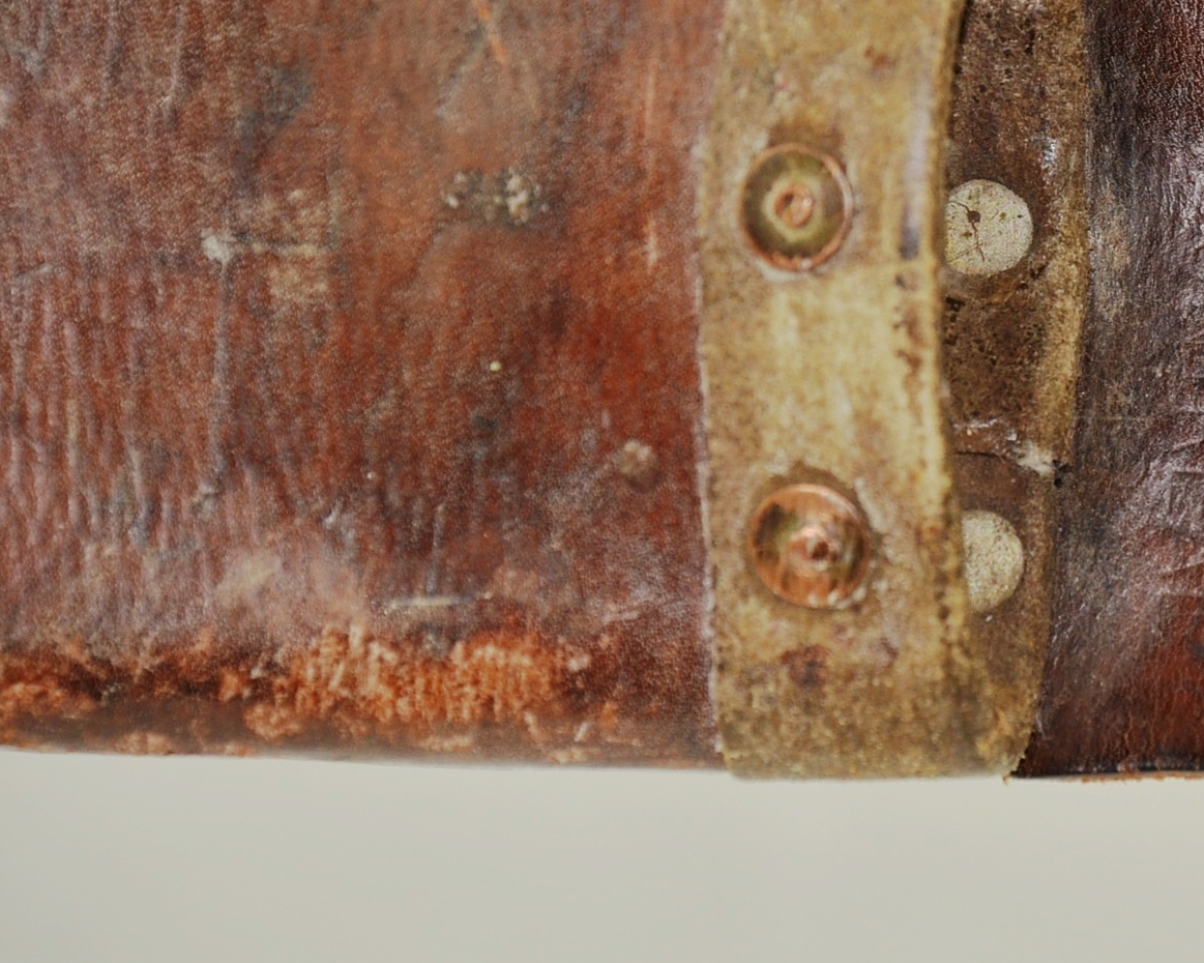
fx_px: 14322
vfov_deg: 3.8
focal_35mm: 402
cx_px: 1140
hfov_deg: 4.8
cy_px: 293
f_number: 5.6
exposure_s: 1/125
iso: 250
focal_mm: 135
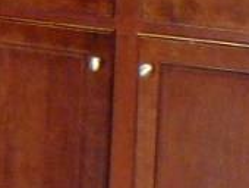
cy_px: -197
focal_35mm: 295
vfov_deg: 5.0
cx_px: -144
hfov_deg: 6.6
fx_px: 2125
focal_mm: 7.3
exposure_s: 1/30
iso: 400
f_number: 3.4
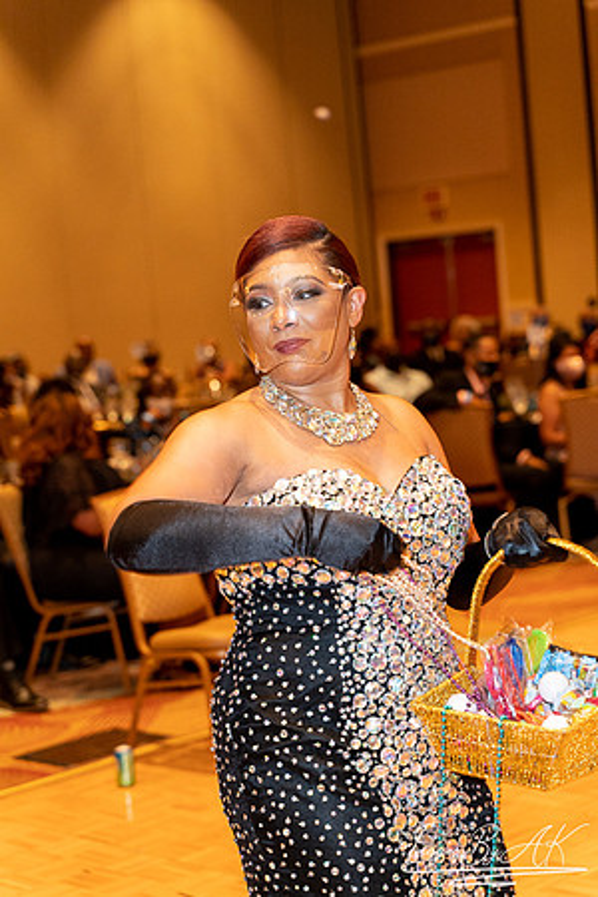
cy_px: 448
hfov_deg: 18.2
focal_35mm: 75
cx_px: 299
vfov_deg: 27.0
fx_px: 1869
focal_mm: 75
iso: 4000
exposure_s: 1/125
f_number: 4
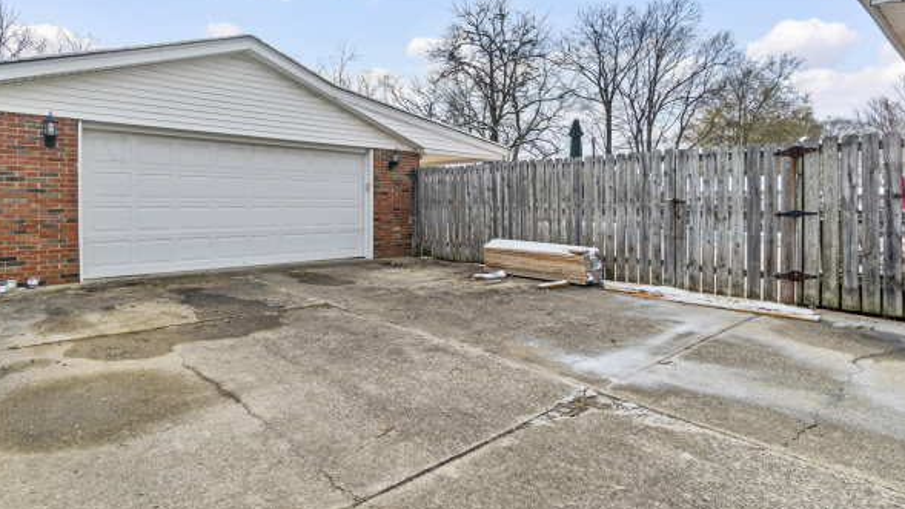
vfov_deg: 55.4
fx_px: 480
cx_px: 413
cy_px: 201
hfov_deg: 86.4
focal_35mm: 20
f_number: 8
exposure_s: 1/320
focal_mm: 10
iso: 400
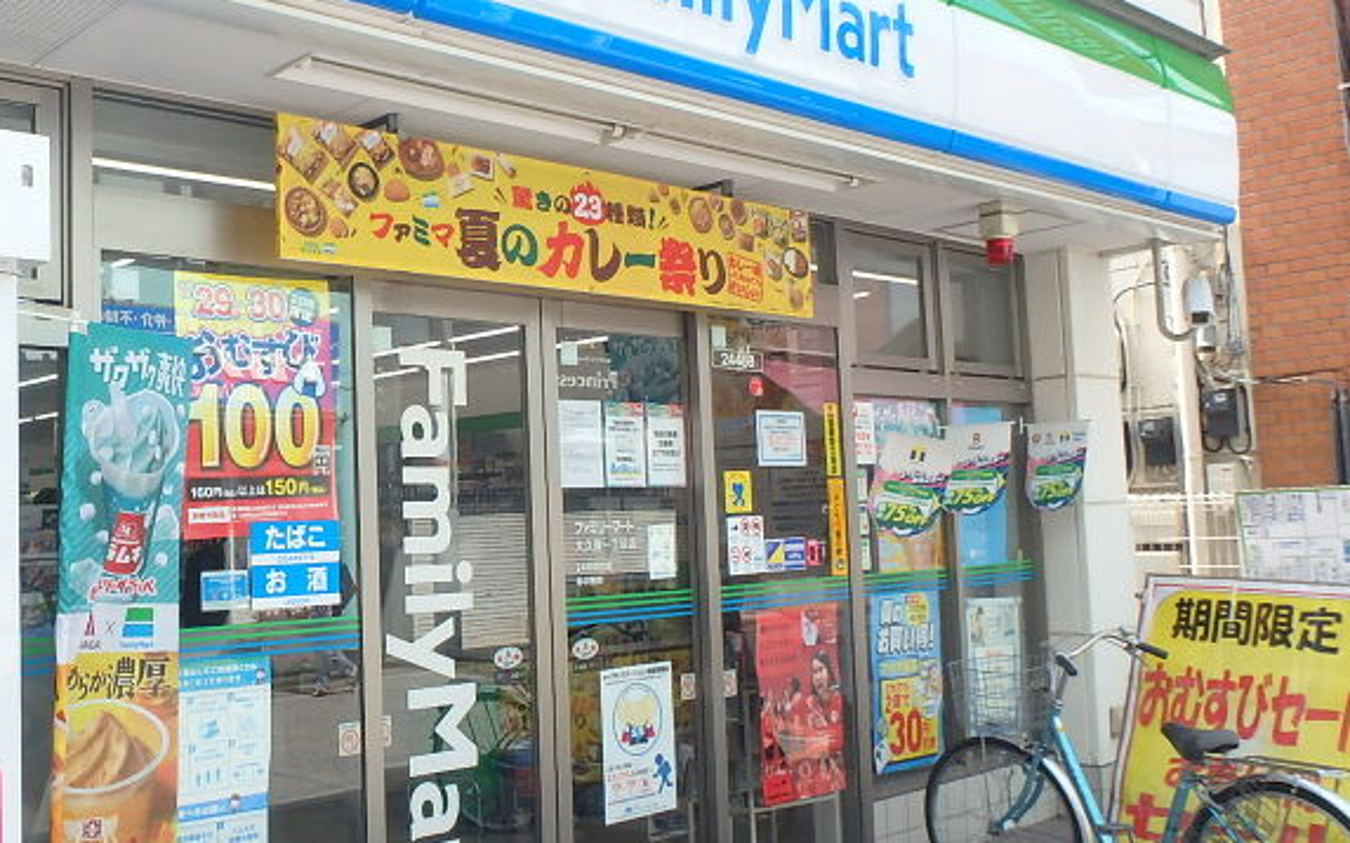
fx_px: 1361
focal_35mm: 37
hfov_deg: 50.8
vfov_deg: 34.4
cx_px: 358
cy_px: 462
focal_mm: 3.7
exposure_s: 1/320
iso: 125
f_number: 3.5
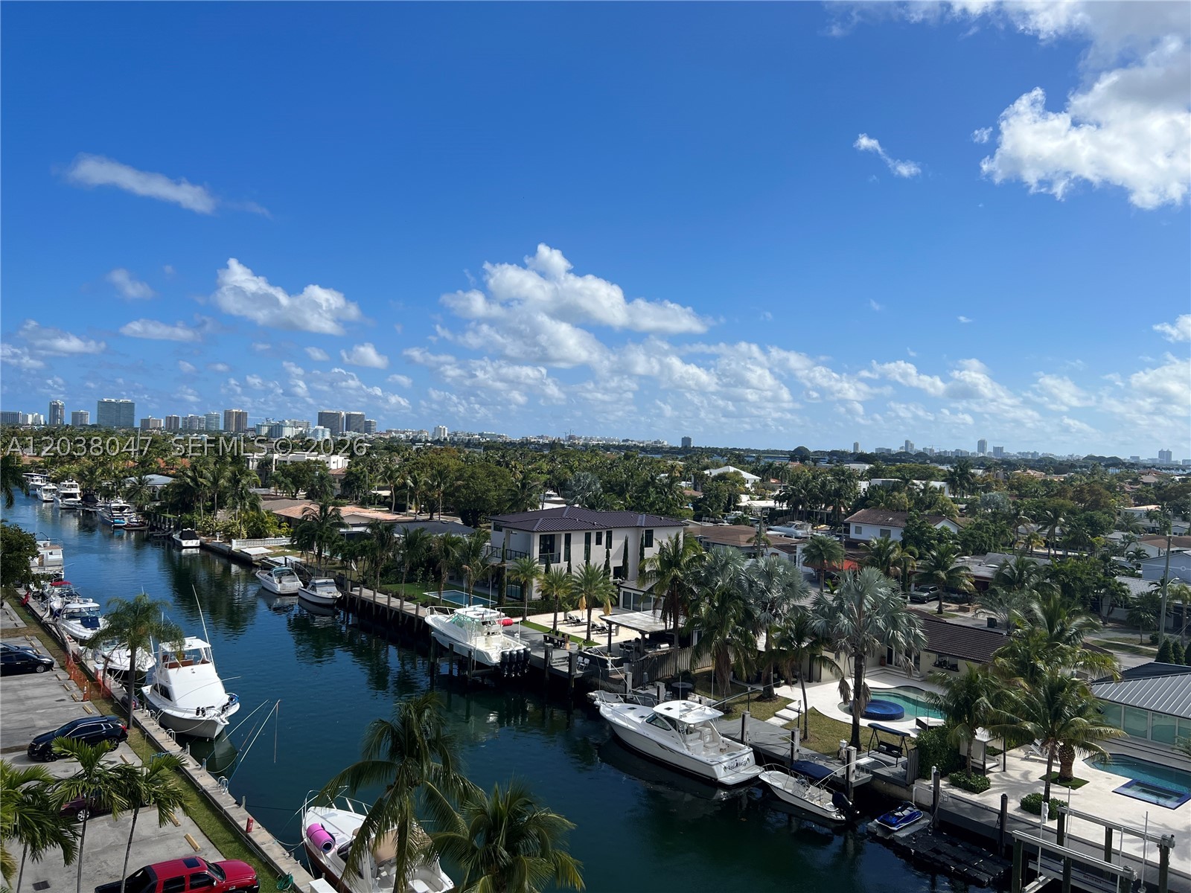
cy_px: 446
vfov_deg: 53.1
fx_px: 895
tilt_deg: -0.7
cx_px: 596
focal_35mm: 26
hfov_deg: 67.3
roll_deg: -2.2
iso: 50
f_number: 1.5
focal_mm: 5.7
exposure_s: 1/6211
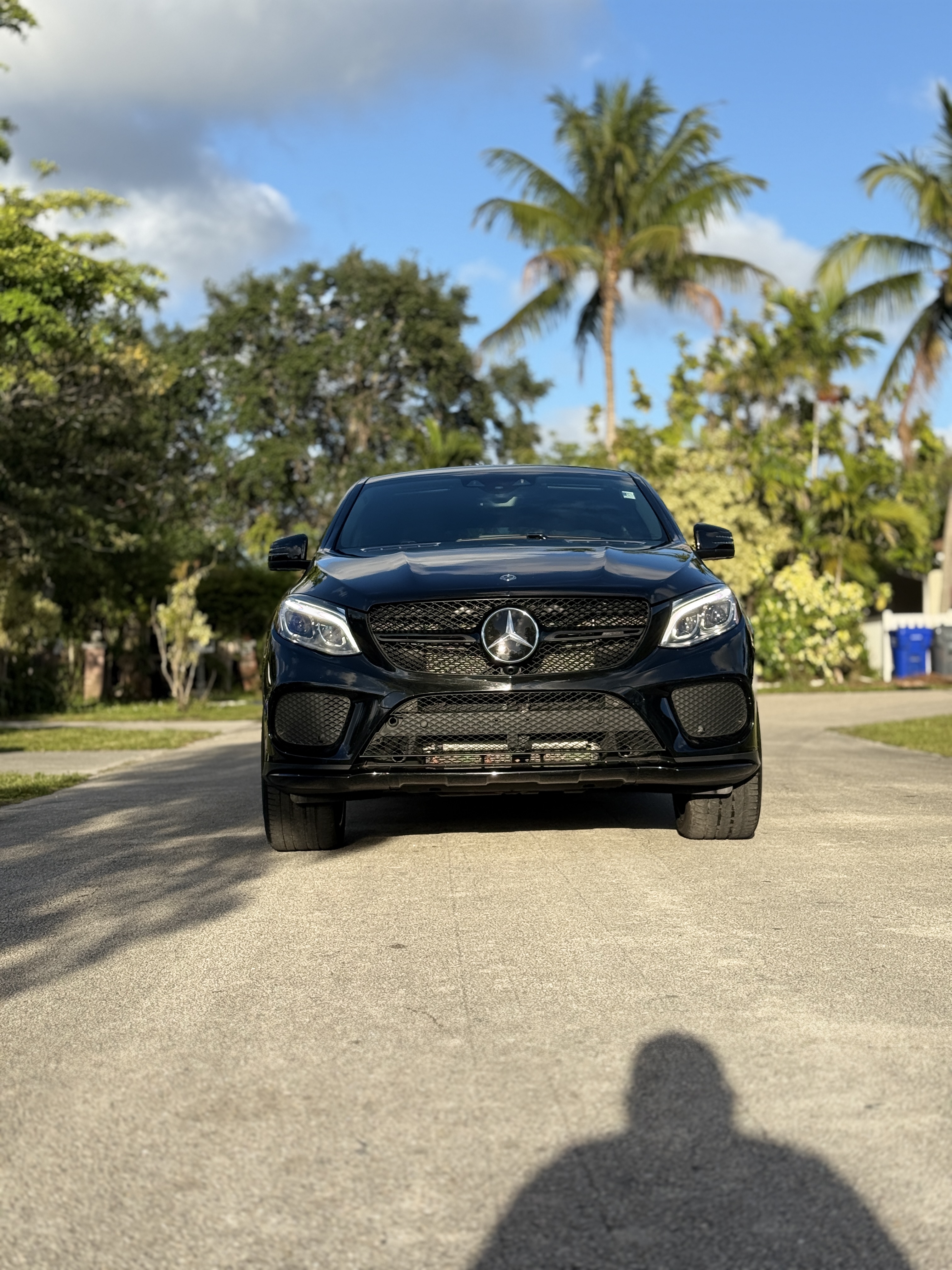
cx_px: 476
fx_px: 1760
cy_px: 635
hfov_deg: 30.3
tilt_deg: +0.6
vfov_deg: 39.7
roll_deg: +0.6
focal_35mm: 48
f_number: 1.78
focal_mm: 6.76
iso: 64
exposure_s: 1/3378
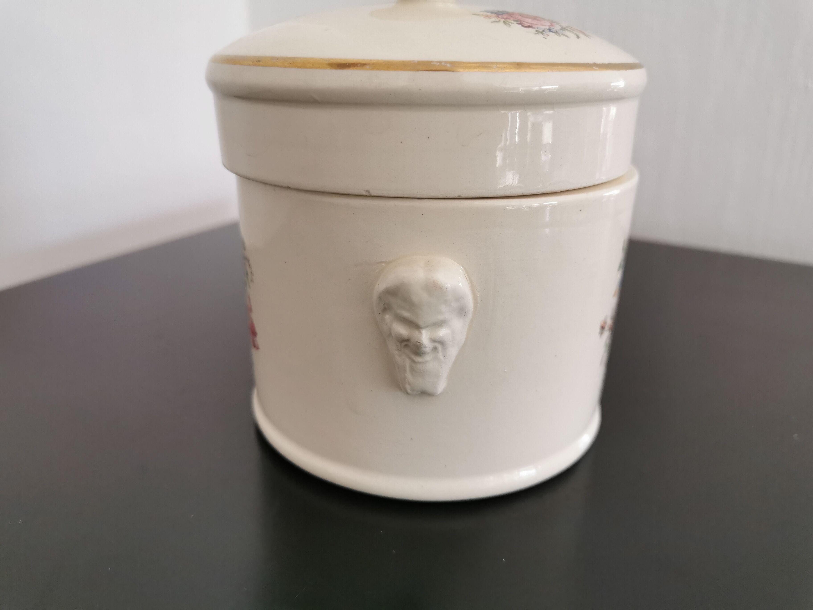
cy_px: 305
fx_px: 634
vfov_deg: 51.4
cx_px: 406
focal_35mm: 27
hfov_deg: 65.3
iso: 160
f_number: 1.8
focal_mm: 5.58
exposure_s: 1/100
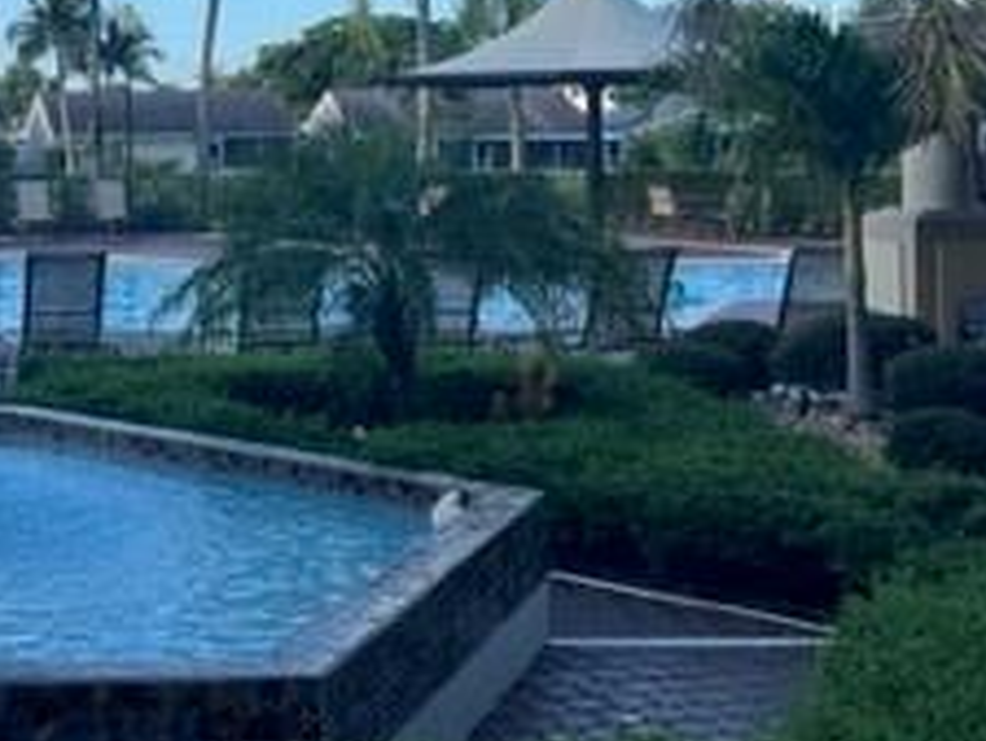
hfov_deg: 24.0
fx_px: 2109
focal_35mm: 74
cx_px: -193
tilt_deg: +1.1
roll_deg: +1.3
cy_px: 145
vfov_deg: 19.7
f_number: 1.6
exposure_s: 1/1389
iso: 50
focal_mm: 5.1
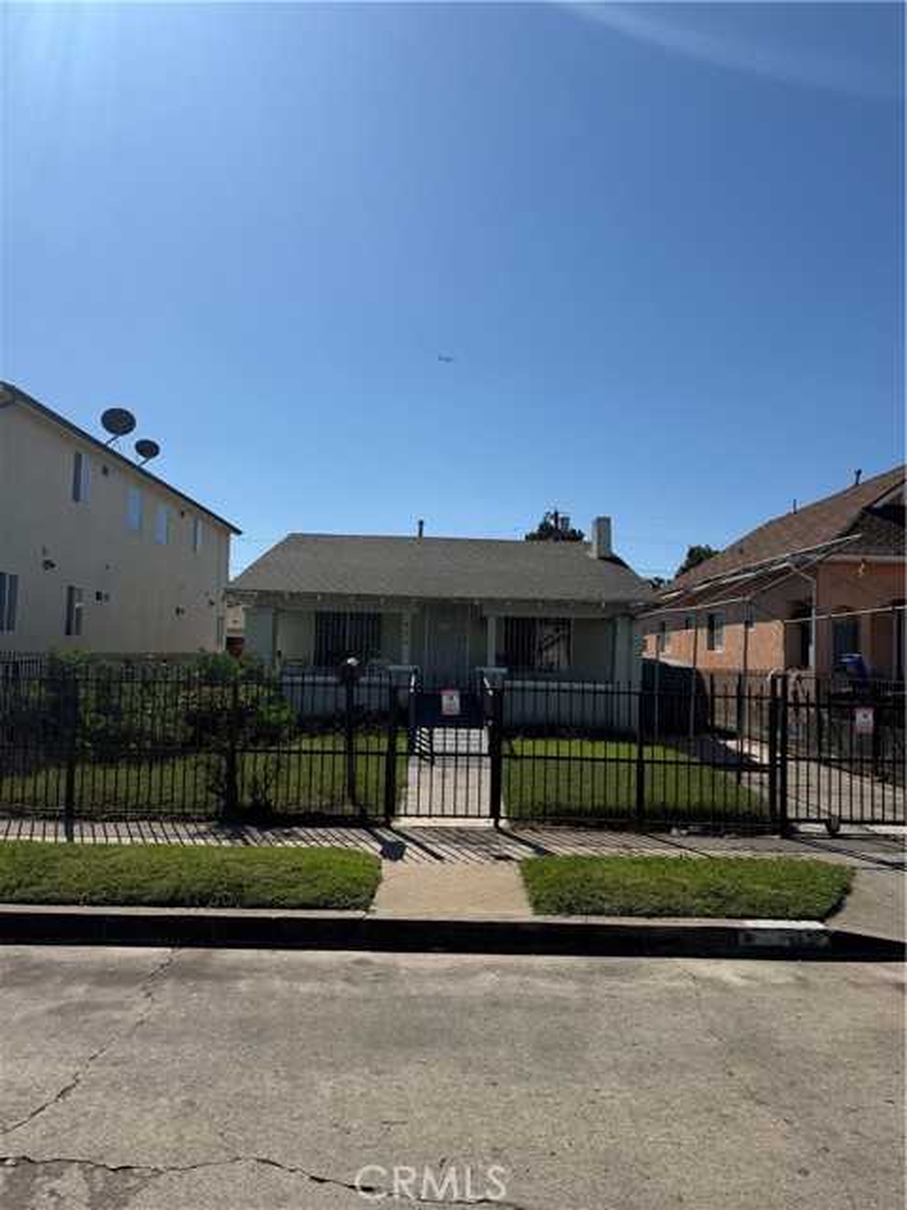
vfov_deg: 71.6
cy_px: 605
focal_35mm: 24
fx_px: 838
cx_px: 454
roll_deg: -2.3
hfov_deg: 56.8
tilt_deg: +1.2
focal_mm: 6.76
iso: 80
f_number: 1.78
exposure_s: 1/9091
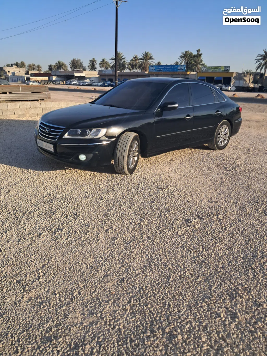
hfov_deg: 51.4
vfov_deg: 65.3
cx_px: 134
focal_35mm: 27
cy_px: 178
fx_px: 278
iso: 50
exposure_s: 1/391
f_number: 1.8
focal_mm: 4
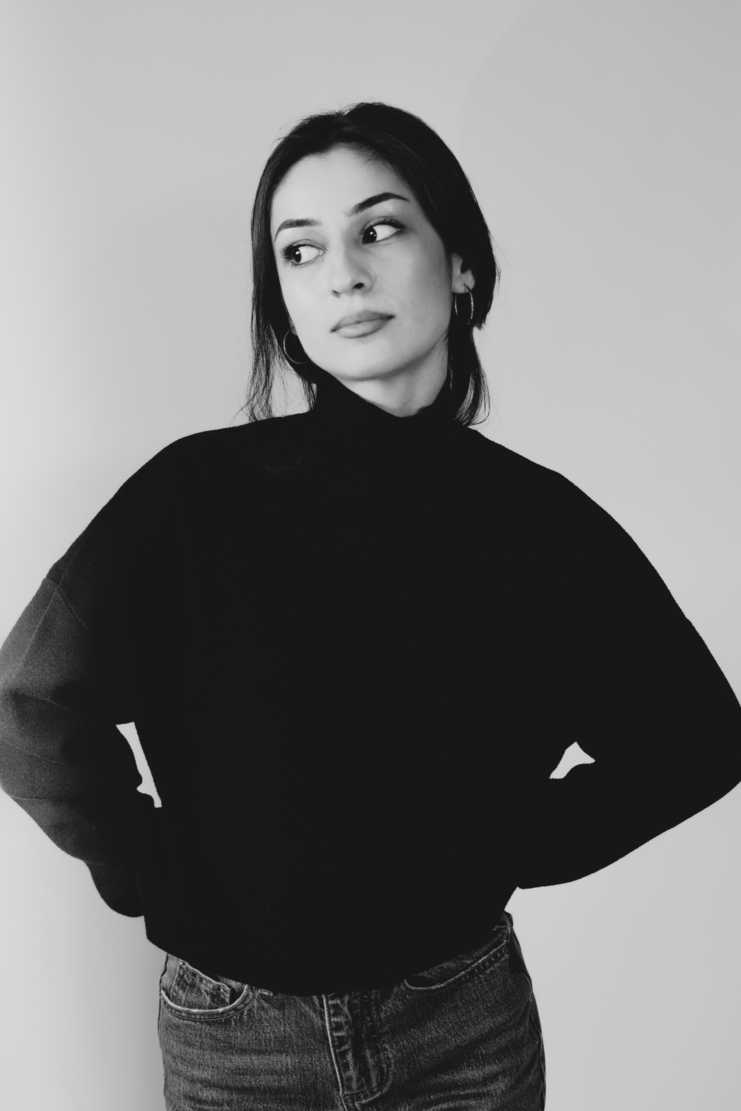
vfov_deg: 37.5
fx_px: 1636
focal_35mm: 53
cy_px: 556
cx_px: 370
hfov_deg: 25.5
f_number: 2.8
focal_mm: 35
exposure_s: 1/180
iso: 500
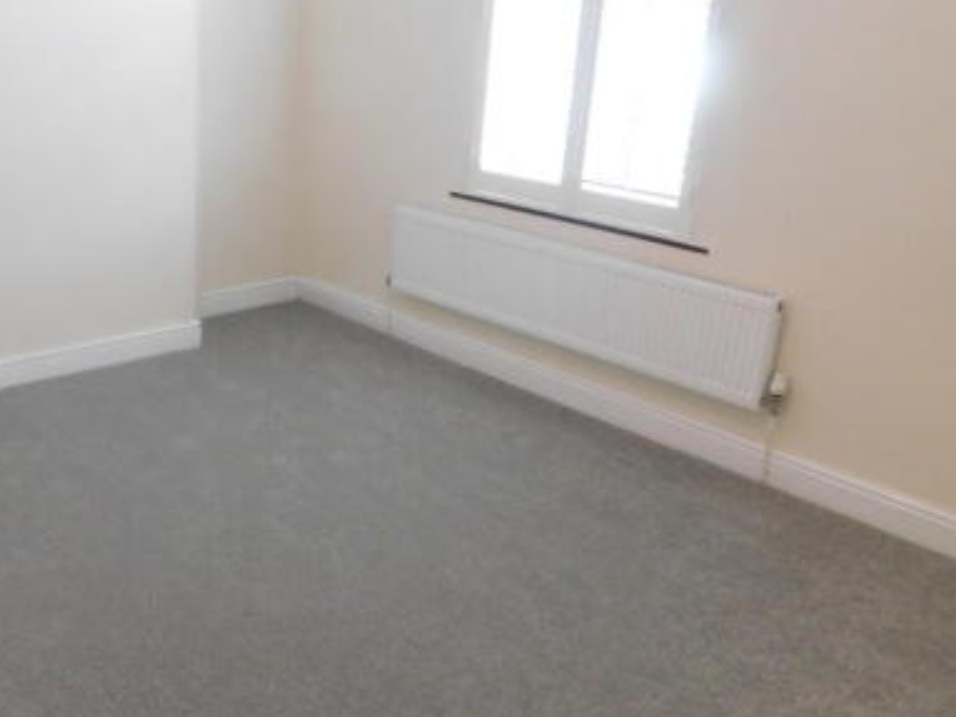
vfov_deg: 40.7
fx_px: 966
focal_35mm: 35
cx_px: 291
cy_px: 336
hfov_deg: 51.3
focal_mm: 4
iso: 400
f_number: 3
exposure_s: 1/30
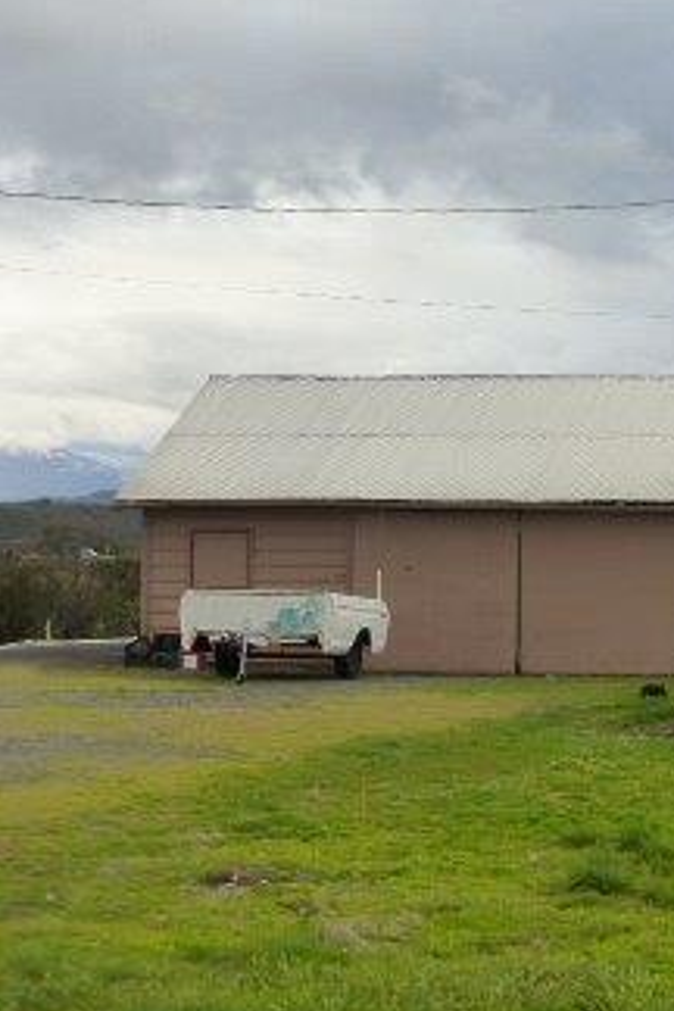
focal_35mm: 80
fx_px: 2246
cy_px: 474
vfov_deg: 25.4
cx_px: 995
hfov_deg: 15.8
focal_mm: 6.9
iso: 200
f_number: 3.9
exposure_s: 1/320
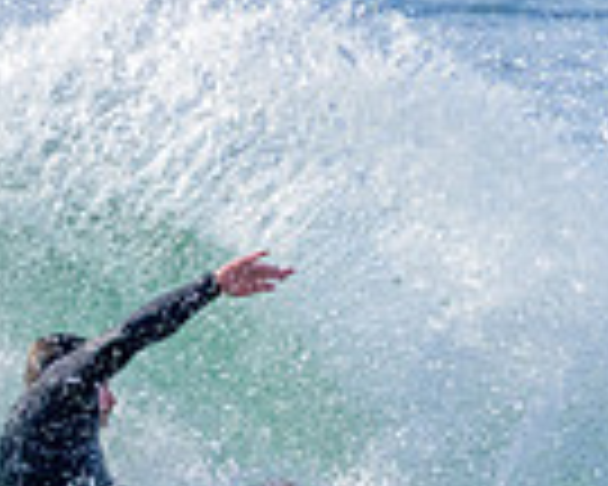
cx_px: 140
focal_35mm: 3217
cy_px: 529
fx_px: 57888
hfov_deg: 0.6
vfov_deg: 0.5
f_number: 11
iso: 1100
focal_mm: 800
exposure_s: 1/2000
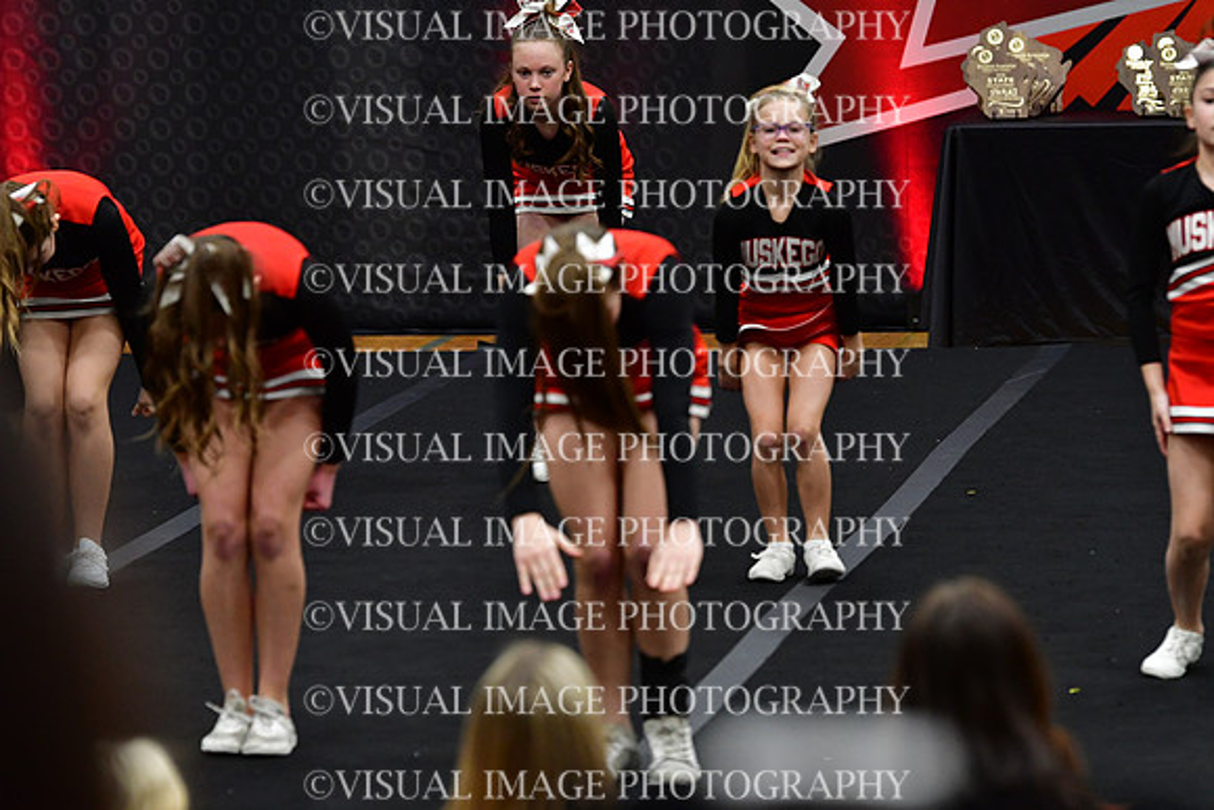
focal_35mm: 225
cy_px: 405
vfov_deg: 6.1
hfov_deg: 9.1
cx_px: 607
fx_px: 7589
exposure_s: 1/500
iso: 4000
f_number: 3.5
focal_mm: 150
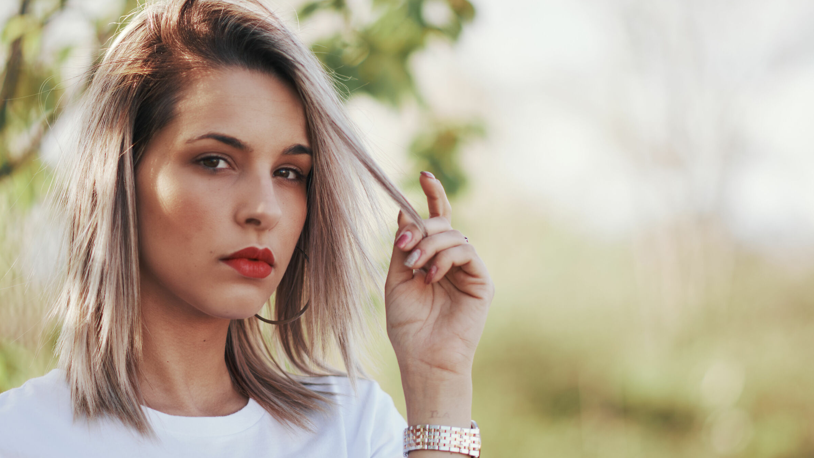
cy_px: 237
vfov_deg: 9.0
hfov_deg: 16.0
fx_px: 2903
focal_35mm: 135
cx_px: 409
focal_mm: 85
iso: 79
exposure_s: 1/640
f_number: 1.8
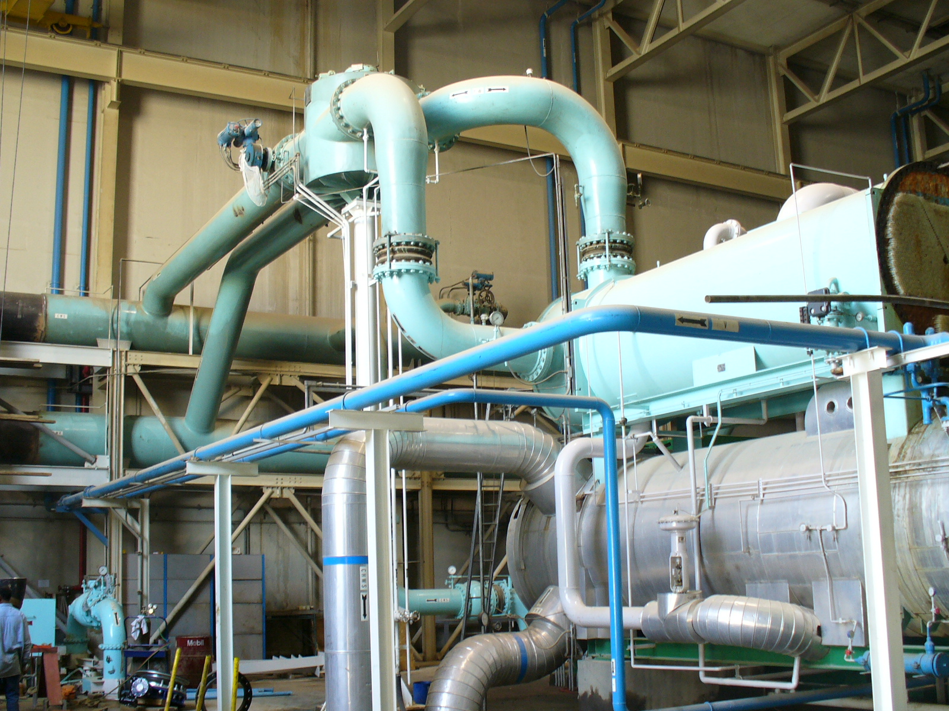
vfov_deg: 36.0
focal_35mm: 40
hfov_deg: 46.8
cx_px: 474
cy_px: 356
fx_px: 1097
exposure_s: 1/25
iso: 100
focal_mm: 6.1
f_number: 2.8
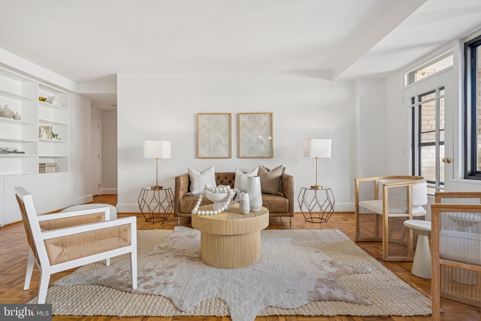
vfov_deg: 67.4
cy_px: 160
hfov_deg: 90.0
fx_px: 241
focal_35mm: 18
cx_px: 240
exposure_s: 1/80
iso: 640
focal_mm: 18
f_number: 7.1
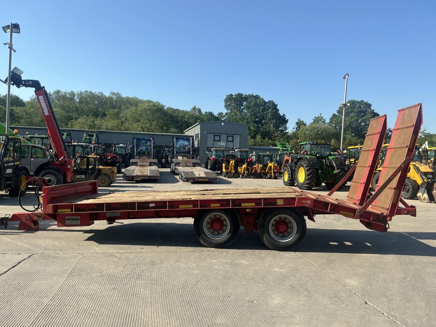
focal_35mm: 28
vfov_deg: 49.7
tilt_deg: -0.1
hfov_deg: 63.4
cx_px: 218
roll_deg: -2.2
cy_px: 164
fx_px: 353
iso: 25
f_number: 1.8
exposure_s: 1/1279
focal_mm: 3
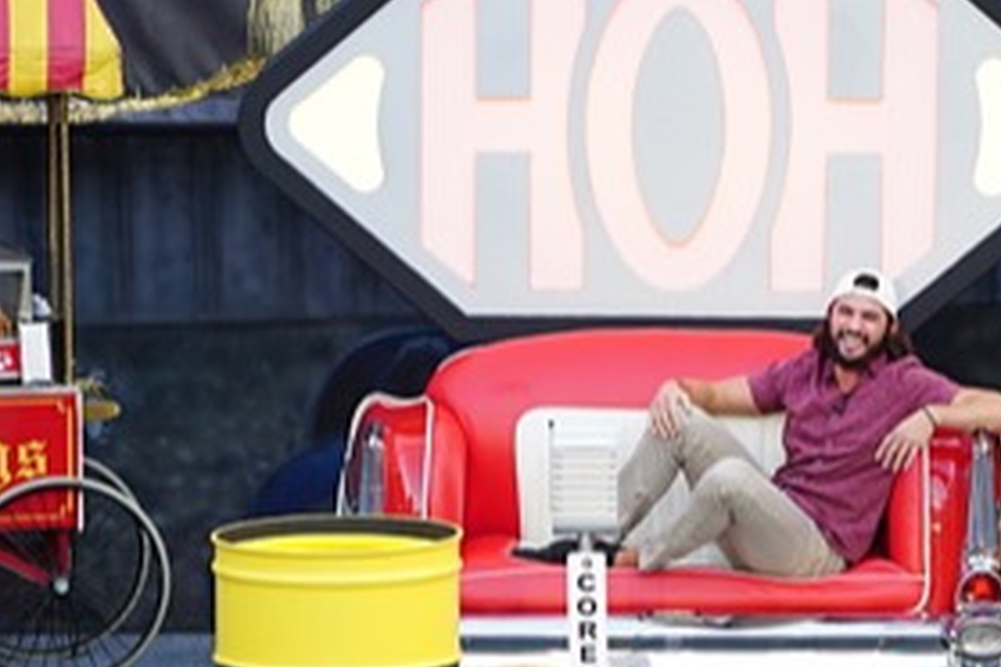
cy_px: 400
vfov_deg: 4.6
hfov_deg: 6.9
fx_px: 8258
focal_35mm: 297
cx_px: 628
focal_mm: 166
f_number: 4
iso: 1250
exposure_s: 1/200
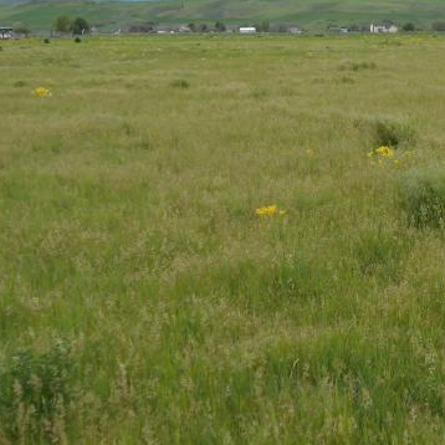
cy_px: 148
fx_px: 989
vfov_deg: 25.2
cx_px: 369
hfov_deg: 24.9
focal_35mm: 68
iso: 80
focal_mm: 7.7
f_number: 4.2
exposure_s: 1/400
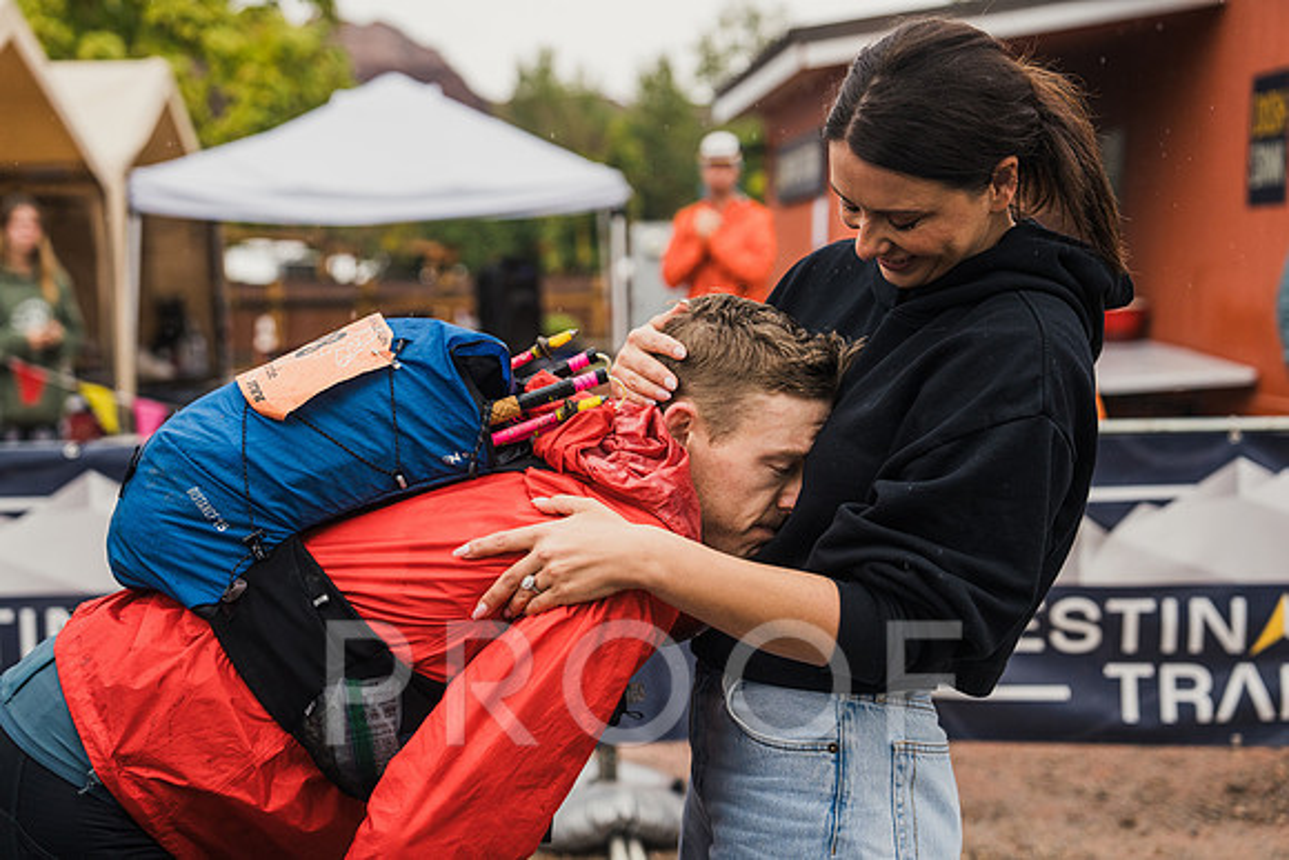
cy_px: 430
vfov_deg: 25.8
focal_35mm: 53
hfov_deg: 37.8
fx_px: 1881
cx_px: 644
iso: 400
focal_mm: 50
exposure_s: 1/1250
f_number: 2.8
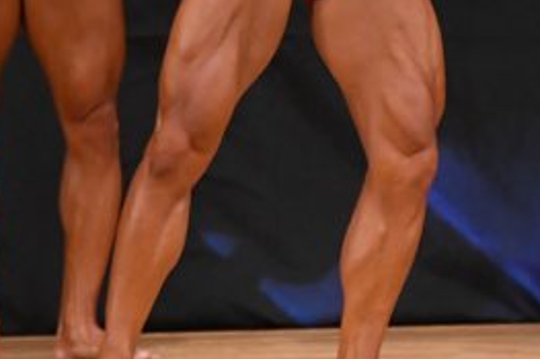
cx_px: 586
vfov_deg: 1.5
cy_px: -78
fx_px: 13941
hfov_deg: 2.2
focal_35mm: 930
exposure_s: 1/400
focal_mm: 210
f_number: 5.6
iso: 4500
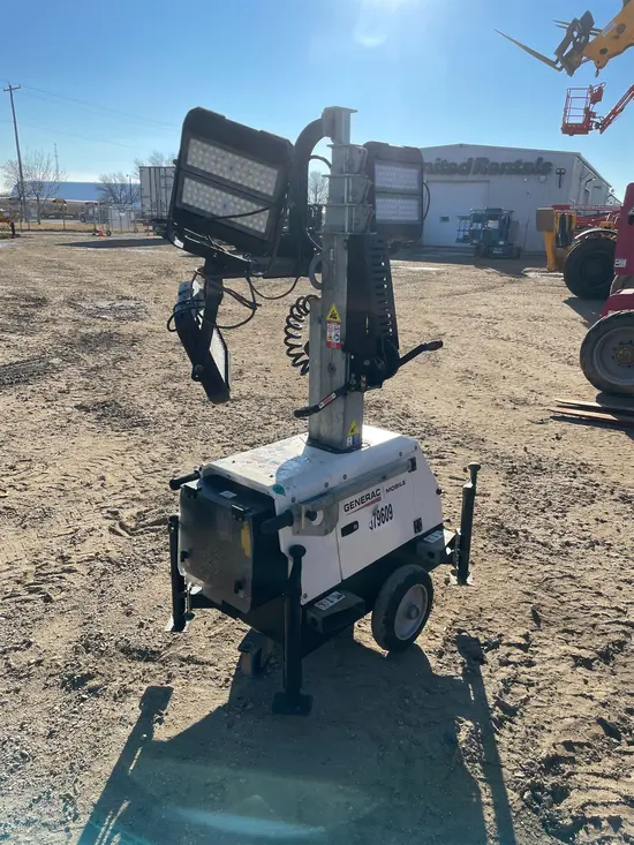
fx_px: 635
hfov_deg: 53.1
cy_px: 422
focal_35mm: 26
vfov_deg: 67.3
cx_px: 317
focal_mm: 4.2
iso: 32
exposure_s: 1/2398
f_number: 1.6
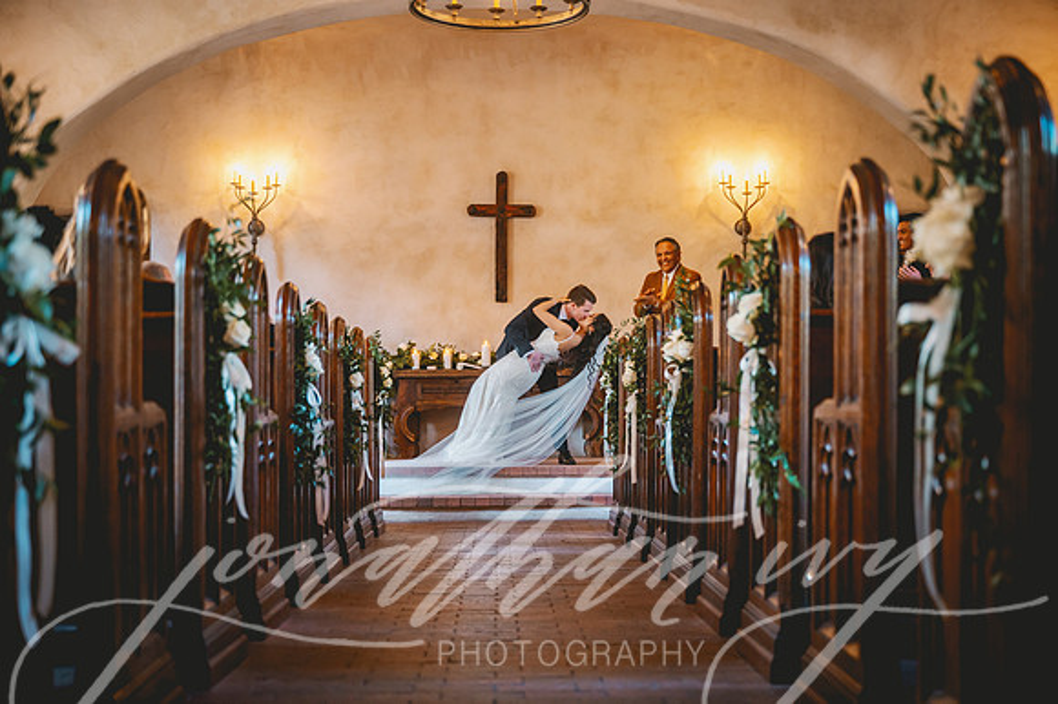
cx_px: 529
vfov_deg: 27.0
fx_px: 1469
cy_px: 352
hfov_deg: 39.6
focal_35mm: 50
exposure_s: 1/160
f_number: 2.8
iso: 1250
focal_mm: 50
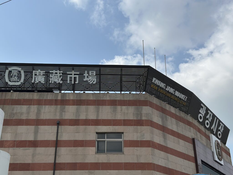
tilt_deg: +26.3
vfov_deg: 30.3
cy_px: 88
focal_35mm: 48
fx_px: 323
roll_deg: -0.2
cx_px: 116
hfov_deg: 39.7
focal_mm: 6.86
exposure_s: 1/9804
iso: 100
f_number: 1.78
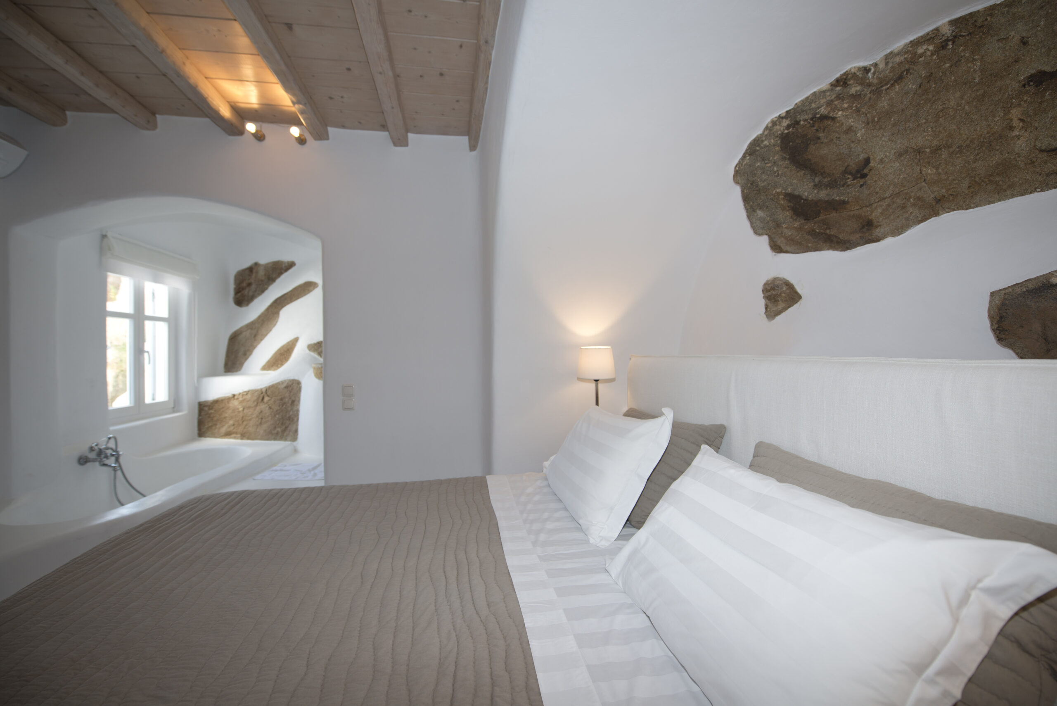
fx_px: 411
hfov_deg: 104.2
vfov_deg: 81.3
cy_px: 353
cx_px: 528
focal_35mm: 14
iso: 100
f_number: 4
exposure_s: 1/60
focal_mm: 14
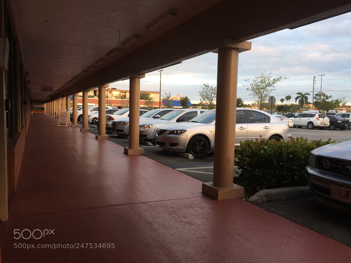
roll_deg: -0.7
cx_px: 176
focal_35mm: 29
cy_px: 132
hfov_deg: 61.7
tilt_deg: -5.3
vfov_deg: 48.2
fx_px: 294
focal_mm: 4.15
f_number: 2.2
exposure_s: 1/60
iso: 40
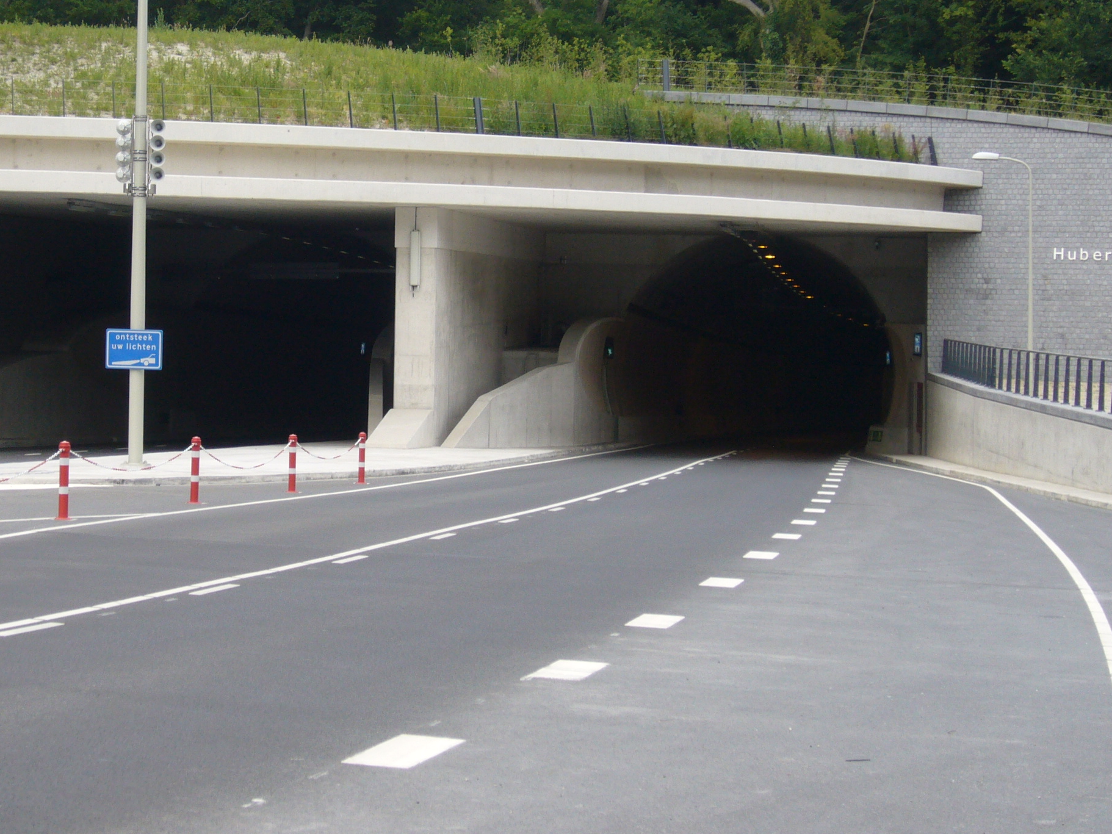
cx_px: 309
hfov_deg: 22.8
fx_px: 2731
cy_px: 253
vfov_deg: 17.3
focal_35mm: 85
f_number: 3.5
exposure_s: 1/400
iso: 80
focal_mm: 9.1
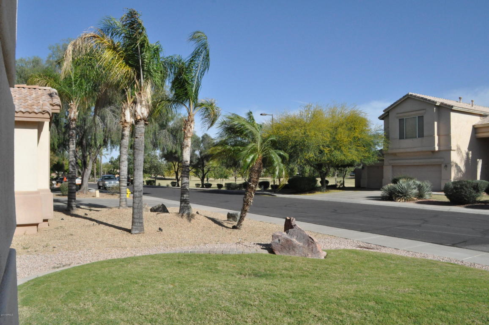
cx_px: 244
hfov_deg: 67.4
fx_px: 366
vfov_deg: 47.8
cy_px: 162
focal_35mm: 27
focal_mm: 18
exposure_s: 1/1000
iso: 2000
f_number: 16
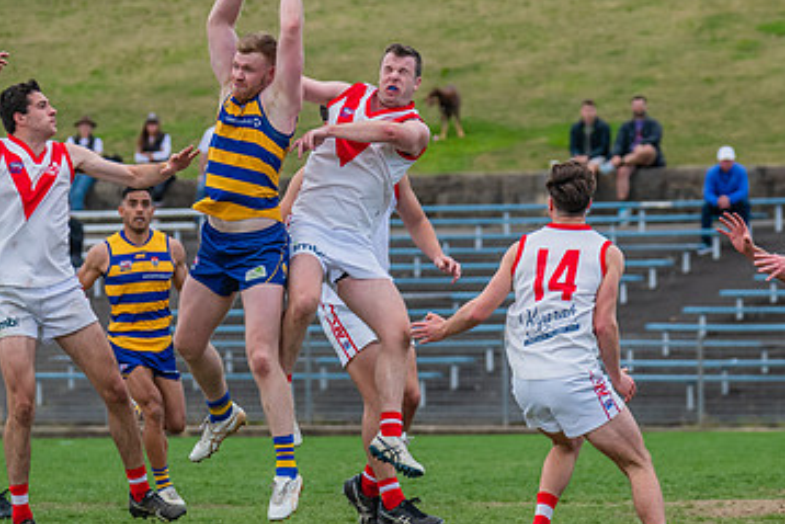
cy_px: 196
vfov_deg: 2.8
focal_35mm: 485
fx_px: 10579
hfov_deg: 4.2
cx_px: 255
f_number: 5.6
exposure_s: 1/1600
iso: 800
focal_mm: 250
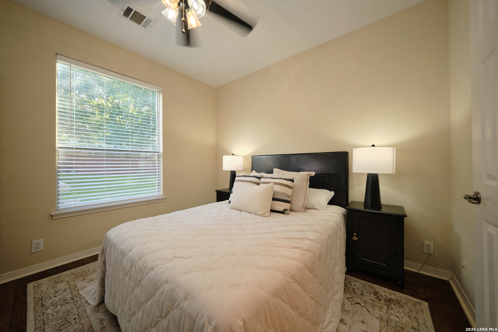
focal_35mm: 12
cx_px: 249
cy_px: 166
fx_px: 166
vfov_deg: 90.0
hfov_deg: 112.6
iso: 320
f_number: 2.8
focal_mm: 8
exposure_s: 1/60
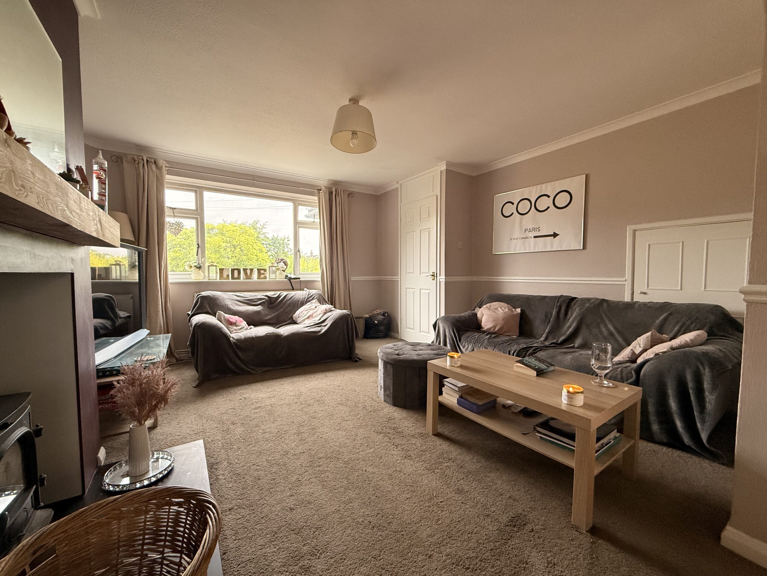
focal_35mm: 14
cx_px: 384
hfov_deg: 102.1
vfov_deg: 85.7
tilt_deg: -2.3
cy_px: 288
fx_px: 310
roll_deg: +0.1
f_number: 2.2
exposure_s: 1/99
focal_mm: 2.22
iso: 320
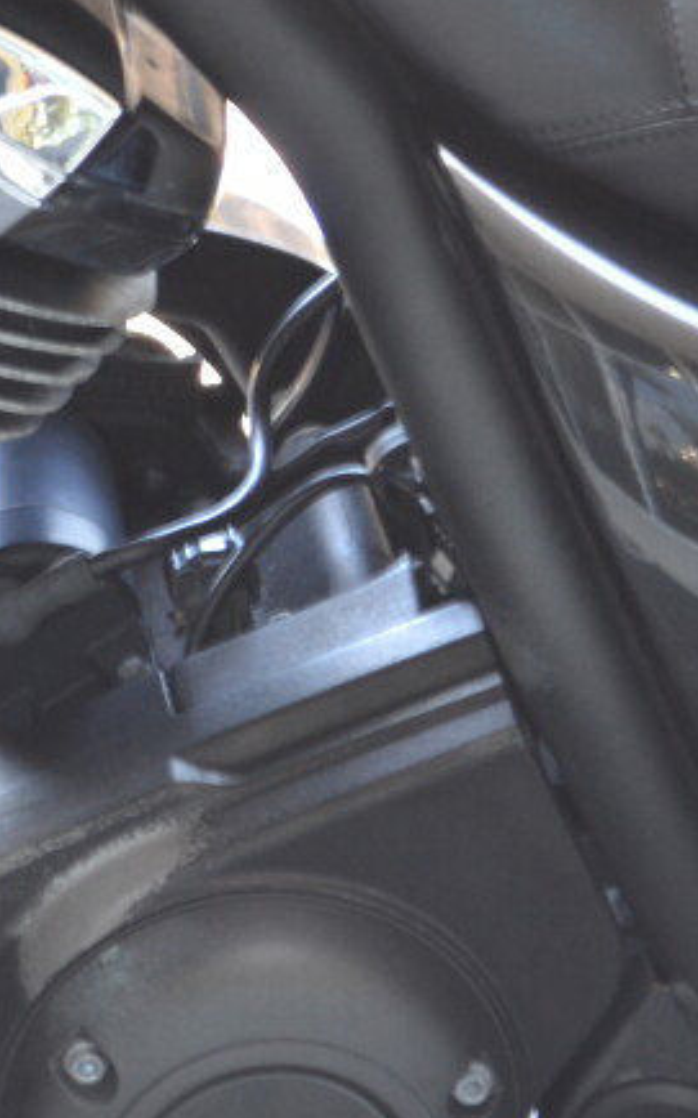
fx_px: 7078
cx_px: -662
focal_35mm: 232
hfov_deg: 5.5
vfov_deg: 9.0
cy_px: 793
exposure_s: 1/20
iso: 400
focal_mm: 55
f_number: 5.6
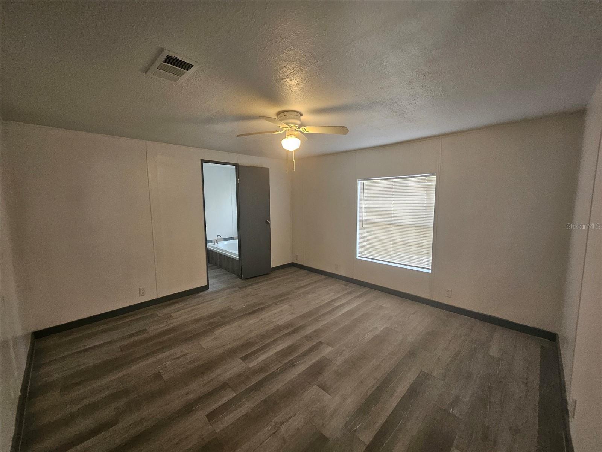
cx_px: 301
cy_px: 226
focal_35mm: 13
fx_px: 226
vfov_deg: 89.9
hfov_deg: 106.2
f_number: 2.2
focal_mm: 1.74
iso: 250
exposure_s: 1/60
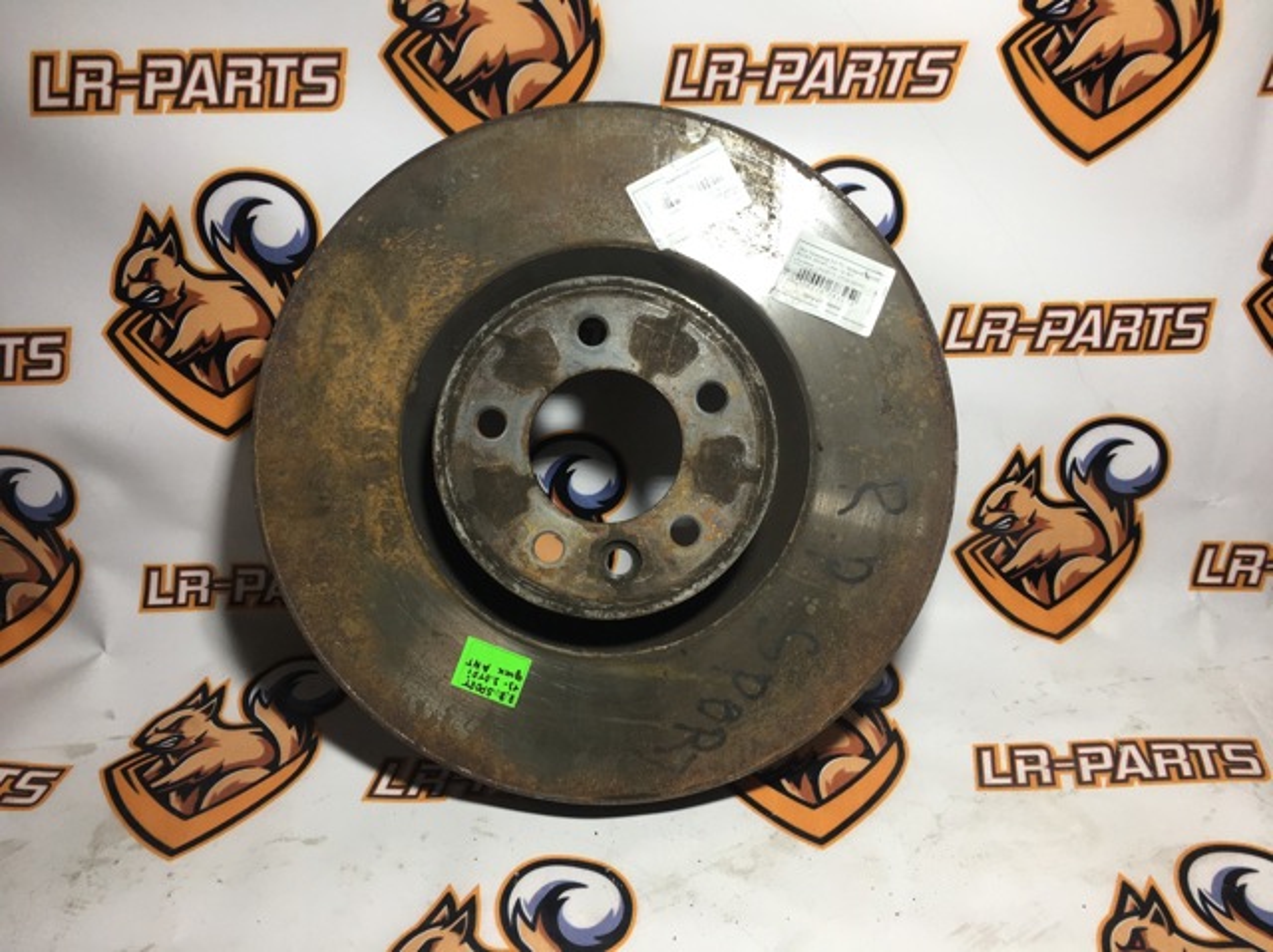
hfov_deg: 61.7
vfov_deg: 48.2
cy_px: 476
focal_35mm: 29
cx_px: 636
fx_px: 1066
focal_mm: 4.15
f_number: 2.2
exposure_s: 1/100
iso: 40
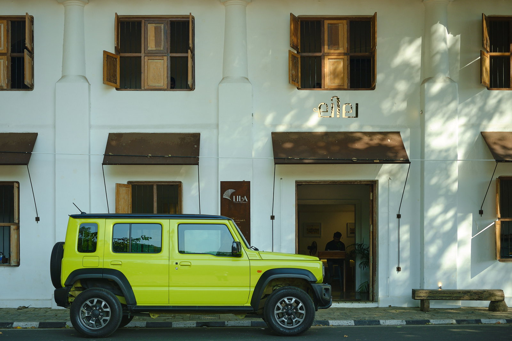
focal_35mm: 41
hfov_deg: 47.4
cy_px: 170
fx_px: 583
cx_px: 256
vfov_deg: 32.6
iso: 320
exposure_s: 1/1000
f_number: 2.8
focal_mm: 27
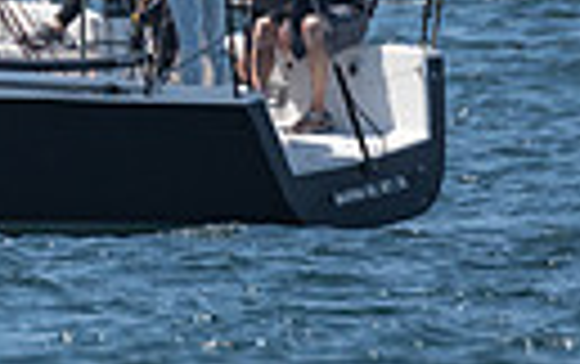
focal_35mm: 2506
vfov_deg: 0.5
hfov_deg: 0.8
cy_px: -632
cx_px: -461
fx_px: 39664
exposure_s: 1/2000
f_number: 6.3
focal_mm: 400
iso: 250
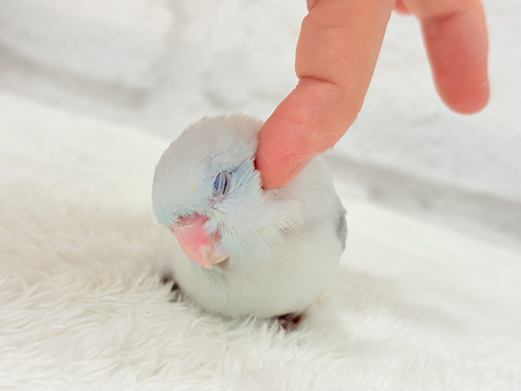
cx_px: 260
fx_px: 783
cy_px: 196
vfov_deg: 28.0
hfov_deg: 36.8
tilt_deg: -11.3
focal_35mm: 52
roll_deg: -13.2
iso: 80
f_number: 1.6
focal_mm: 5.96
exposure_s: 1/100
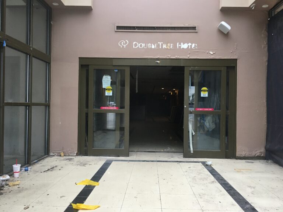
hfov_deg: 61.7
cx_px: 142
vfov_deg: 48.2
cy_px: 106
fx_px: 237
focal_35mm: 29
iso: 50
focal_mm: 4.15
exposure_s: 1/15
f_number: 2.2
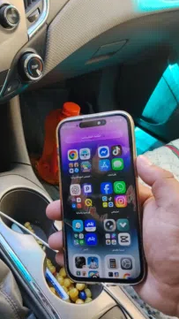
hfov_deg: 33.7
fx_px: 295
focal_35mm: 35
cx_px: 83
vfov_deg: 56.5
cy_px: 144
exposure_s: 1/100
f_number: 1.8
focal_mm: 4.22
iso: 160
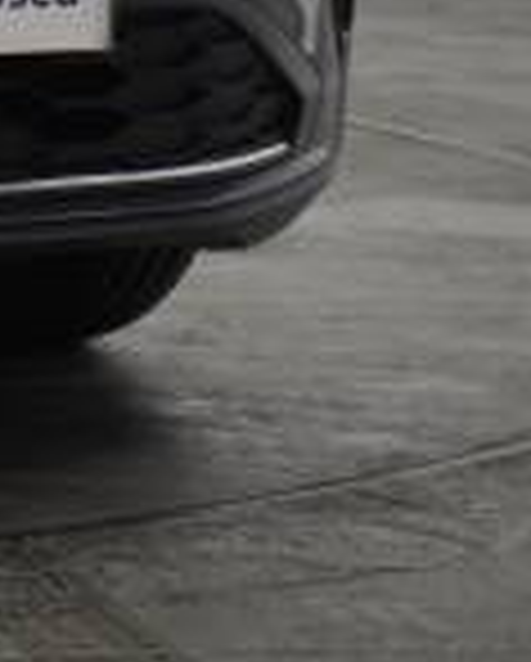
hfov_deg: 5.5
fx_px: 5273
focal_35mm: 269
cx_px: -904
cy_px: -234
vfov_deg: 7.1
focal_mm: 44
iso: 2500
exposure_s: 1/200
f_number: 5.6
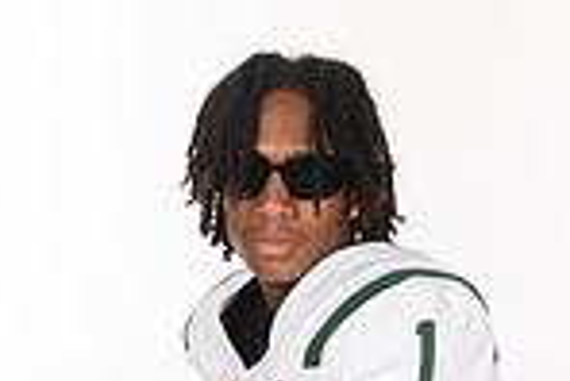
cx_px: 300
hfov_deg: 10.9
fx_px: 2980
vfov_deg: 7.0
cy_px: 831
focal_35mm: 188
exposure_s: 1/400
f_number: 8
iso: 640
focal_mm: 62
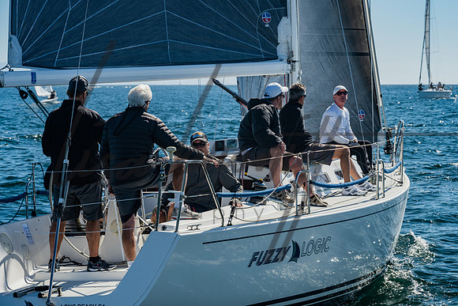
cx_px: 237
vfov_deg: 11.7
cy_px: 153
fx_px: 1489
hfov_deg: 17.5
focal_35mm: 117
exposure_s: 1/320
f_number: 10
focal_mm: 110
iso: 400
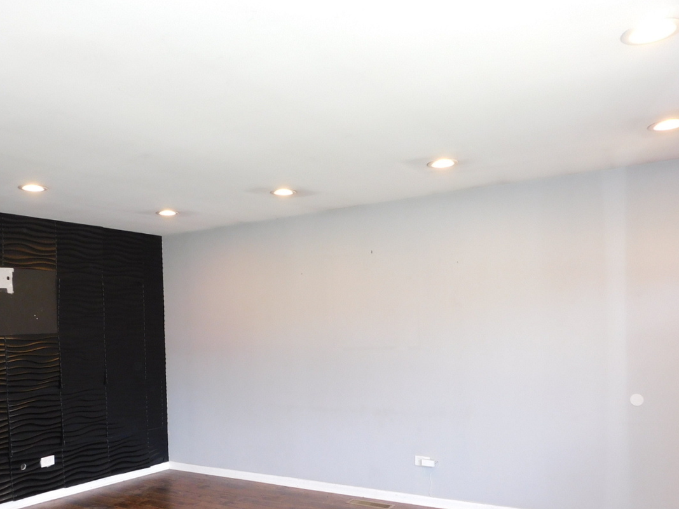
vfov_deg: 44.8
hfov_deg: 58.2
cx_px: 296
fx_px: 608
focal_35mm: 31
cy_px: 337
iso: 200
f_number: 3
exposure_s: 1/30
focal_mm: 4
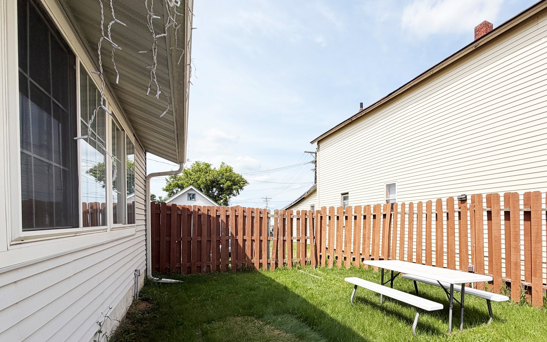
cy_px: 229
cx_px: 339
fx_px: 283
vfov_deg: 60.7
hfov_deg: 86.4
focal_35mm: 19
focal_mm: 2.22
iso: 20
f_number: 2.2
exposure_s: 1/1167
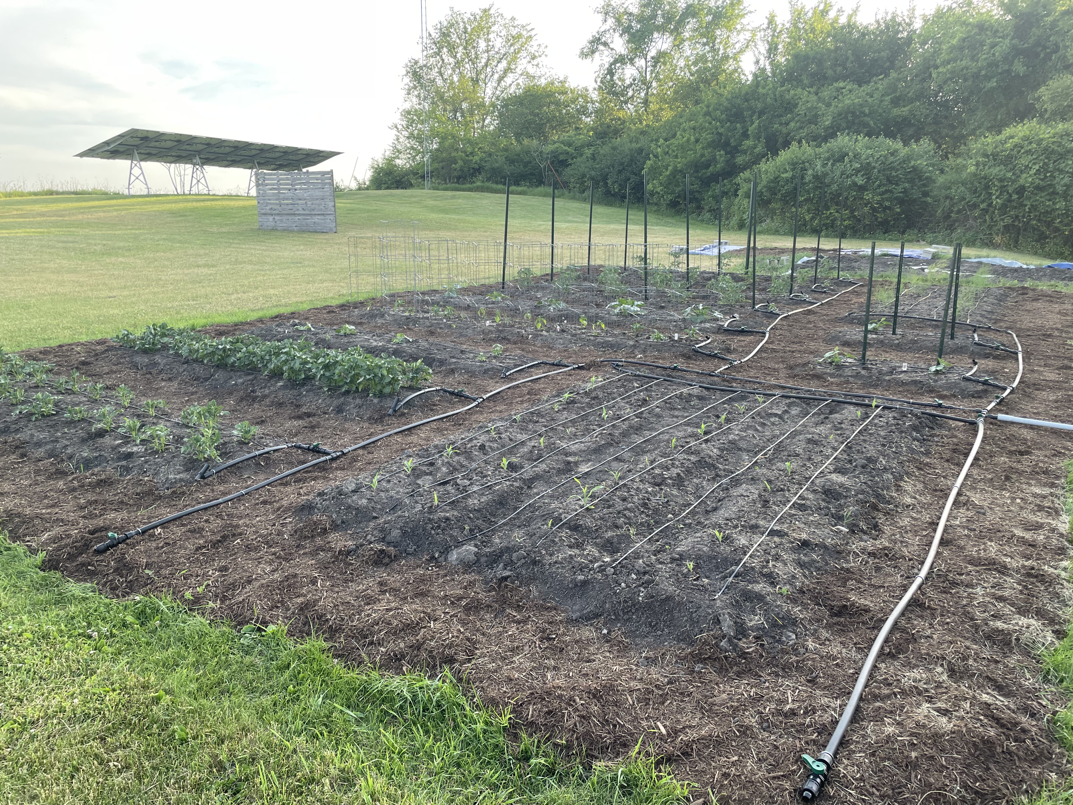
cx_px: 536
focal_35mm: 26
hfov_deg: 67.3
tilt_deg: -13.8
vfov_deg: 53.1
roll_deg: -0.4
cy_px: 402
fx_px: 806
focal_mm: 4.2
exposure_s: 1/278
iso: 32
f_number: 1.6
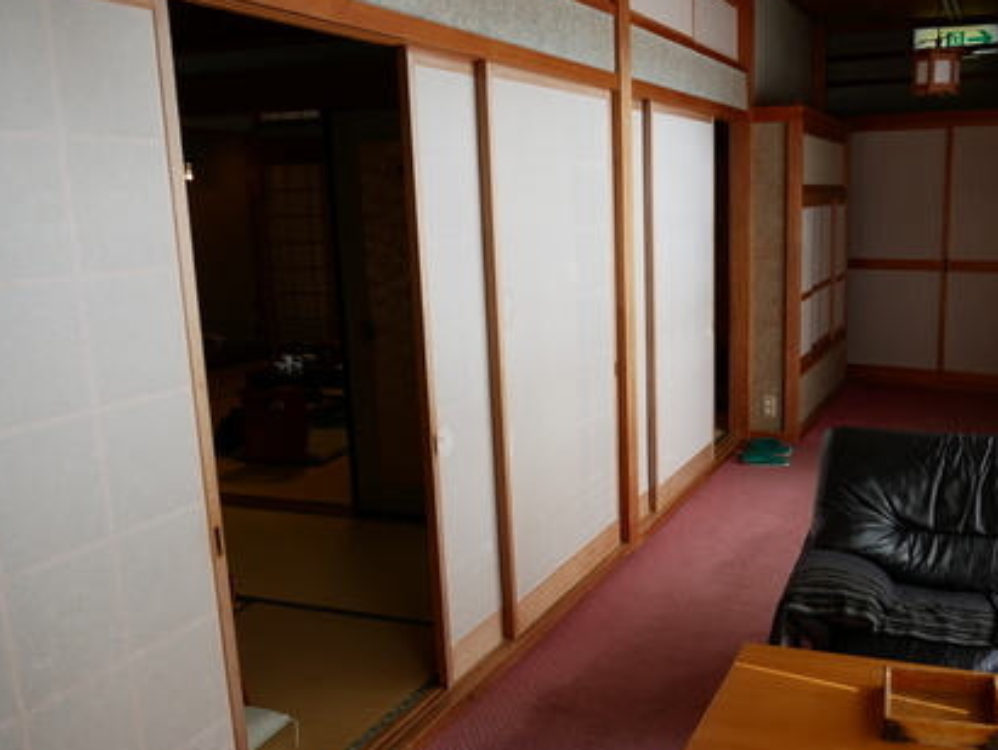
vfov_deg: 40.7
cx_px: 643
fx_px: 1010
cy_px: 402
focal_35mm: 35
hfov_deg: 51.8
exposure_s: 1/125
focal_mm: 12
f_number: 4
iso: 200
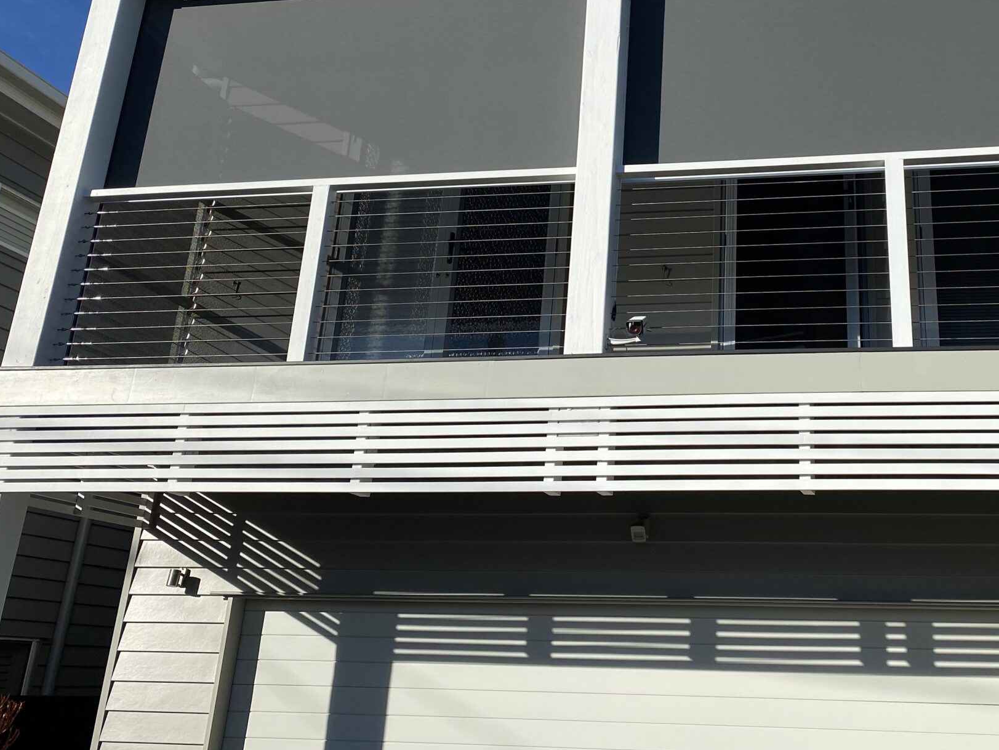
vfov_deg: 34.4
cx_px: 705
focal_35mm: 41
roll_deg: -0.8
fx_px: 1184
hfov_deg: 44.7
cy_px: 185
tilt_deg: +22.1
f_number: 1.8
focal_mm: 4.25
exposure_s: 1/5236
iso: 32
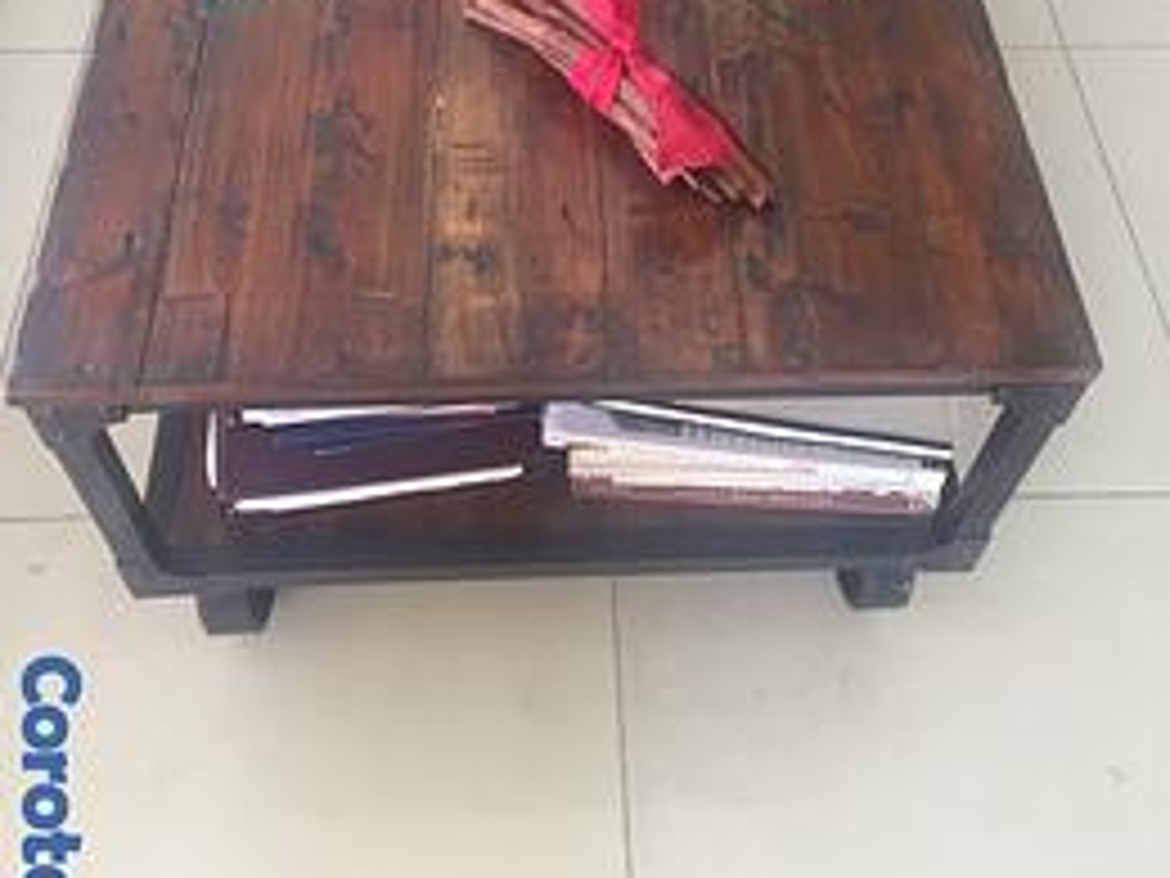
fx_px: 1318
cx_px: 583
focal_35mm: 39
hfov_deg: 47.9
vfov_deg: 35.7
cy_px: 180
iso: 64
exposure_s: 1/30
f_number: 2.2
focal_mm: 4.15
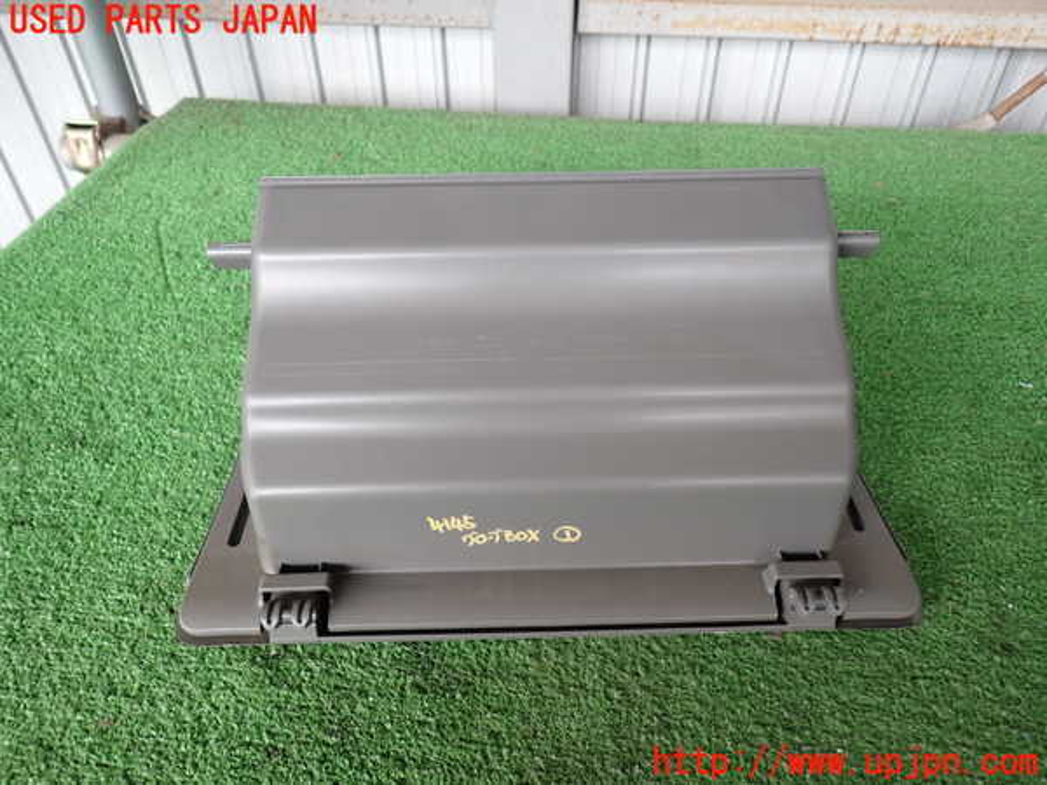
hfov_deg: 69.4
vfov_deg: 54.9
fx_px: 756
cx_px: 524
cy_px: 392
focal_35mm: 25
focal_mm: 4.5
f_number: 2
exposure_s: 1/100
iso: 100
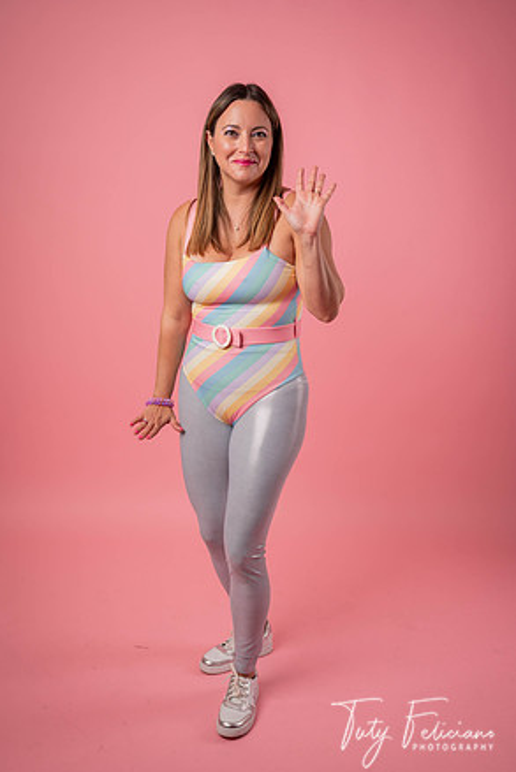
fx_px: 859
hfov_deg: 33.4
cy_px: 392
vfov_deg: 48.4
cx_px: 257
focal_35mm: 40
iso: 160
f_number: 5
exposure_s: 1/100
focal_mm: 39
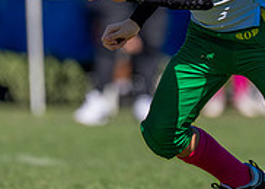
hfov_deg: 2.5
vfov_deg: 1.8
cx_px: 173
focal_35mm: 821
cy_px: 14
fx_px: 6179
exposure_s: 1/4000
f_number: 2.8
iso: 160
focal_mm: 200
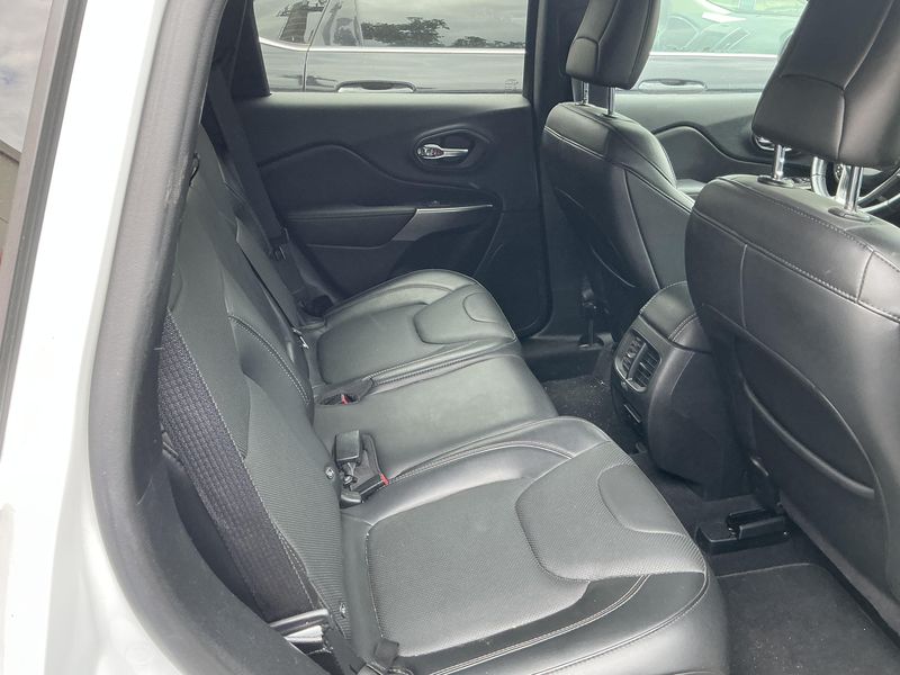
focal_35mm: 28
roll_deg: +1.9
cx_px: 450
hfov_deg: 63.4
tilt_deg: -25.2
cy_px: 338
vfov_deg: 49.7
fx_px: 728
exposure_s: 1/113
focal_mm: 3
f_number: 1.8
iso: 64
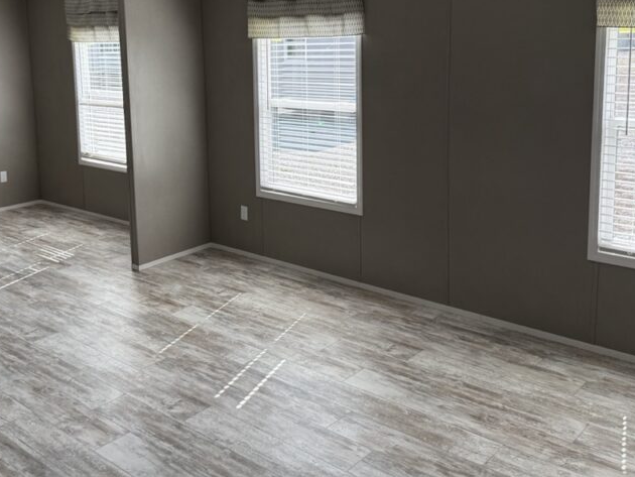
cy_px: 123
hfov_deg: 47.3
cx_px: 228
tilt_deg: -6.1
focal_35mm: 39
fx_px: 716
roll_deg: +1.7
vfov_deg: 36.1
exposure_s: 1/510
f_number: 1.78
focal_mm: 6.76
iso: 100
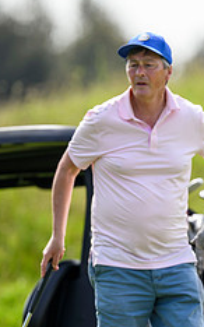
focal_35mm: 1009
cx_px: 340
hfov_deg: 1.3
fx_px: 8987
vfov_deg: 2.1
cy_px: 261
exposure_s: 1/2000
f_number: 4
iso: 500
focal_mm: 400
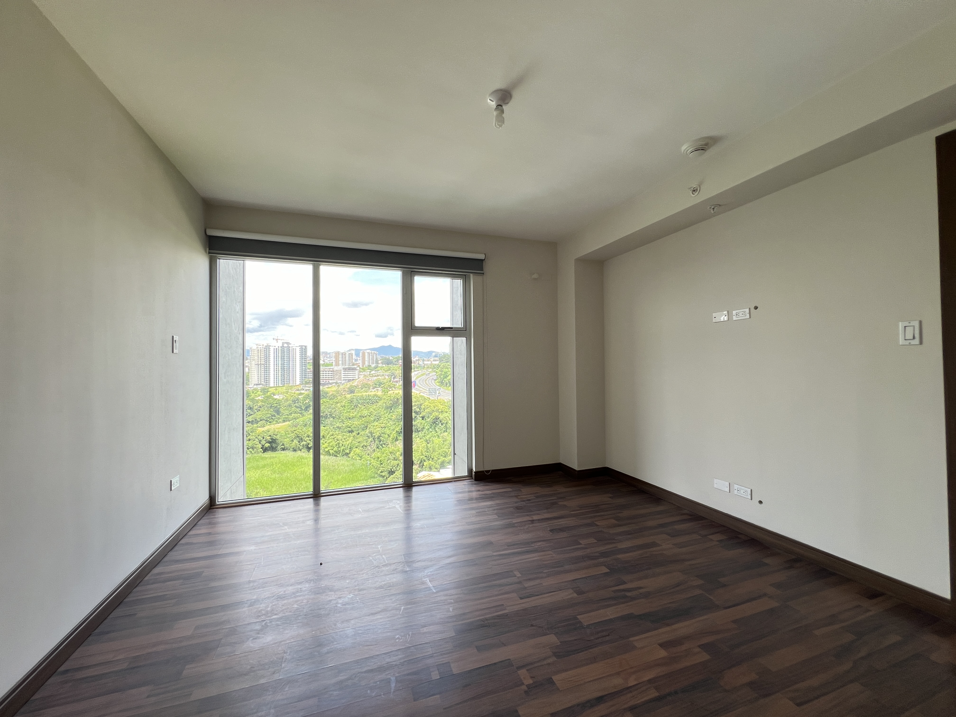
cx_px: 478
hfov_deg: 106.2
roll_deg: +1.4
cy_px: 358
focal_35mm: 13
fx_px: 359
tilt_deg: +1.1
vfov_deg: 89.9
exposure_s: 1/136
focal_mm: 1.57
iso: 32
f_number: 1.8
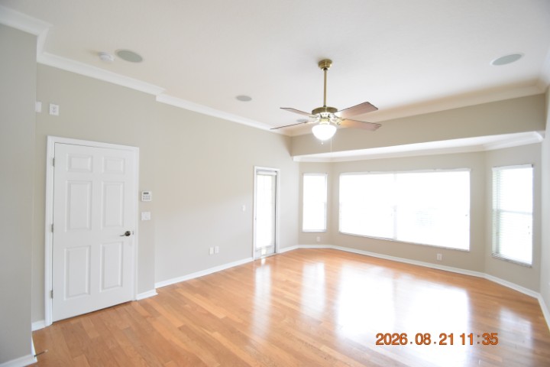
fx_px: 229
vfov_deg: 77.3
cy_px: 184
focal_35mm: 15
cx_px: 275
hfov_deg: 100.4
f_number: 3.5
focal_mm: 10
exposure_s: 1/60
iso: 1250
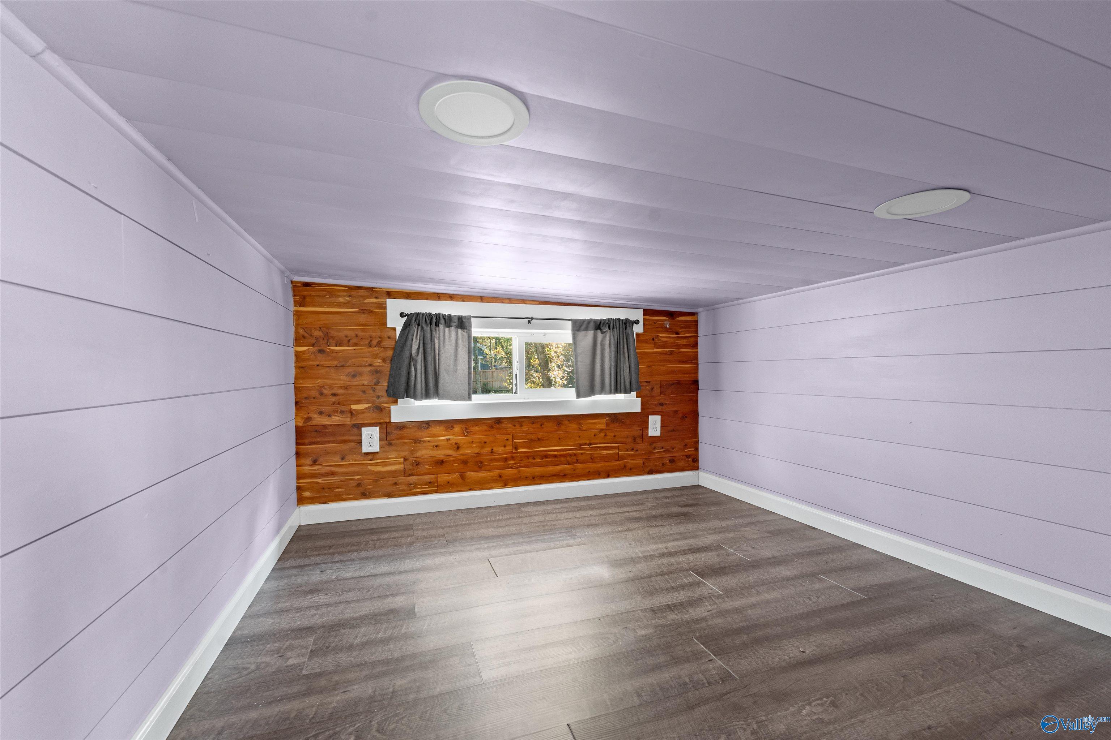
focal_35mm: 14
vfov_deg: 81.2
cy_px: 370
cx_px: 556
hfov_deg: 104.3
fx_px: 432
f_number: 8
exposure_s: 1.6
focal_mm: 14
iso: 250
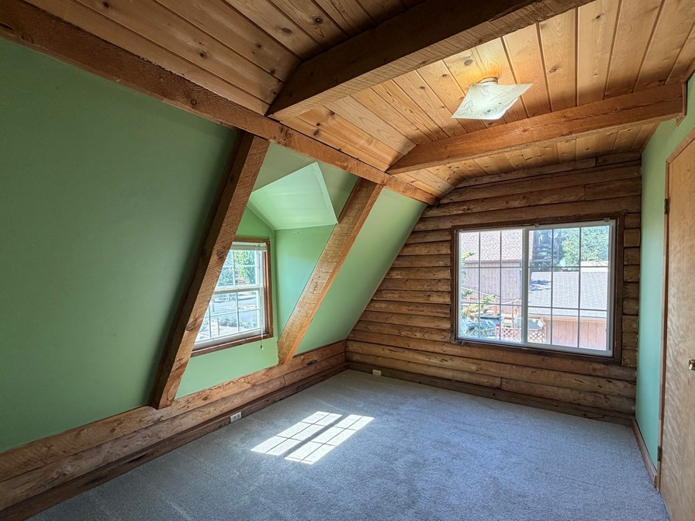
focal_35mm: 16
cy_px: 281
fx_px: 321
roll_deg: +1.5
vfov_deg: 78.0
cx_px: 372
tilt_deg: -3.4
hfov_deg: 94.3
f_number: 2.2
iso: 125
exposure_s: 1/120
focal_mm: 2.22
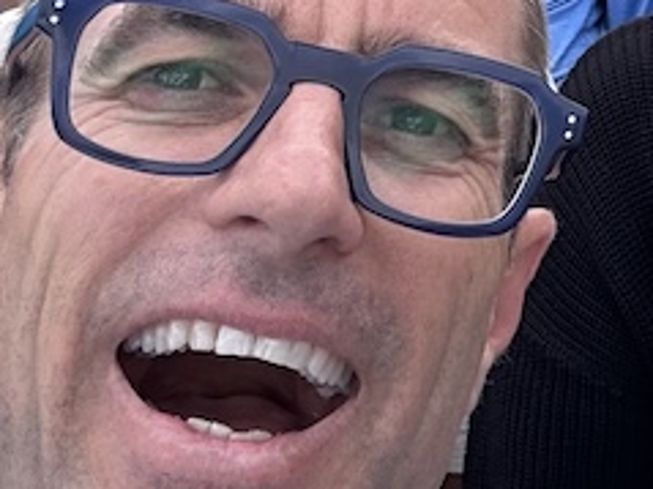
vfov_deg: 12.9
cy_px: -260
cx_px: 831
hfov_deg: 17.2
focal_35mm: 108
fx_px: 2036
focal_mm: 2.69
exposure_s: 1/400
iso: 25
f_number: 1.9
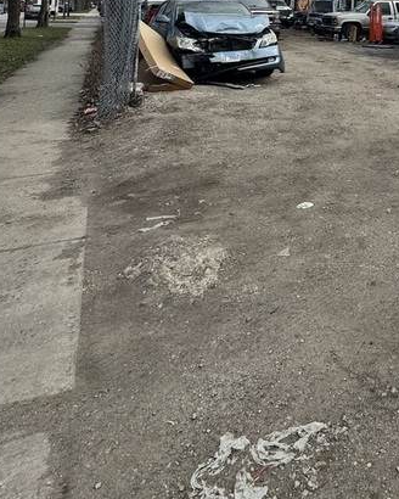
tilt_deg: +3.3
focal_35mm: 36
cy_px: -22
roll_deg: -1.7
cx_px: 380
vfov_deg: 42.1
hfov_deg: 37.6
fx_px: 531
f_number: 2.2
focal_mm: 2.22
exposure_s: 1/3390
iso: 50
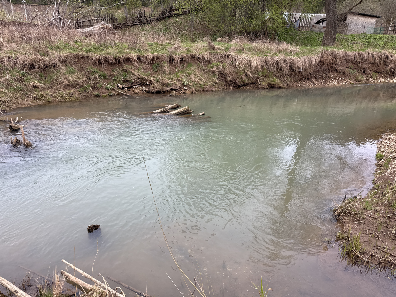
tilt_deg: -21.0
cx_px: 198
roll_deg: -2.3
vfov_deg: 56.8
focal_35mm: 24
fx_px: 275
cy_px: 148
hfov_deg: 71.6
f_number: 1.78
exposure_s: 1/248
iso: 64
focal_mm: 6.76
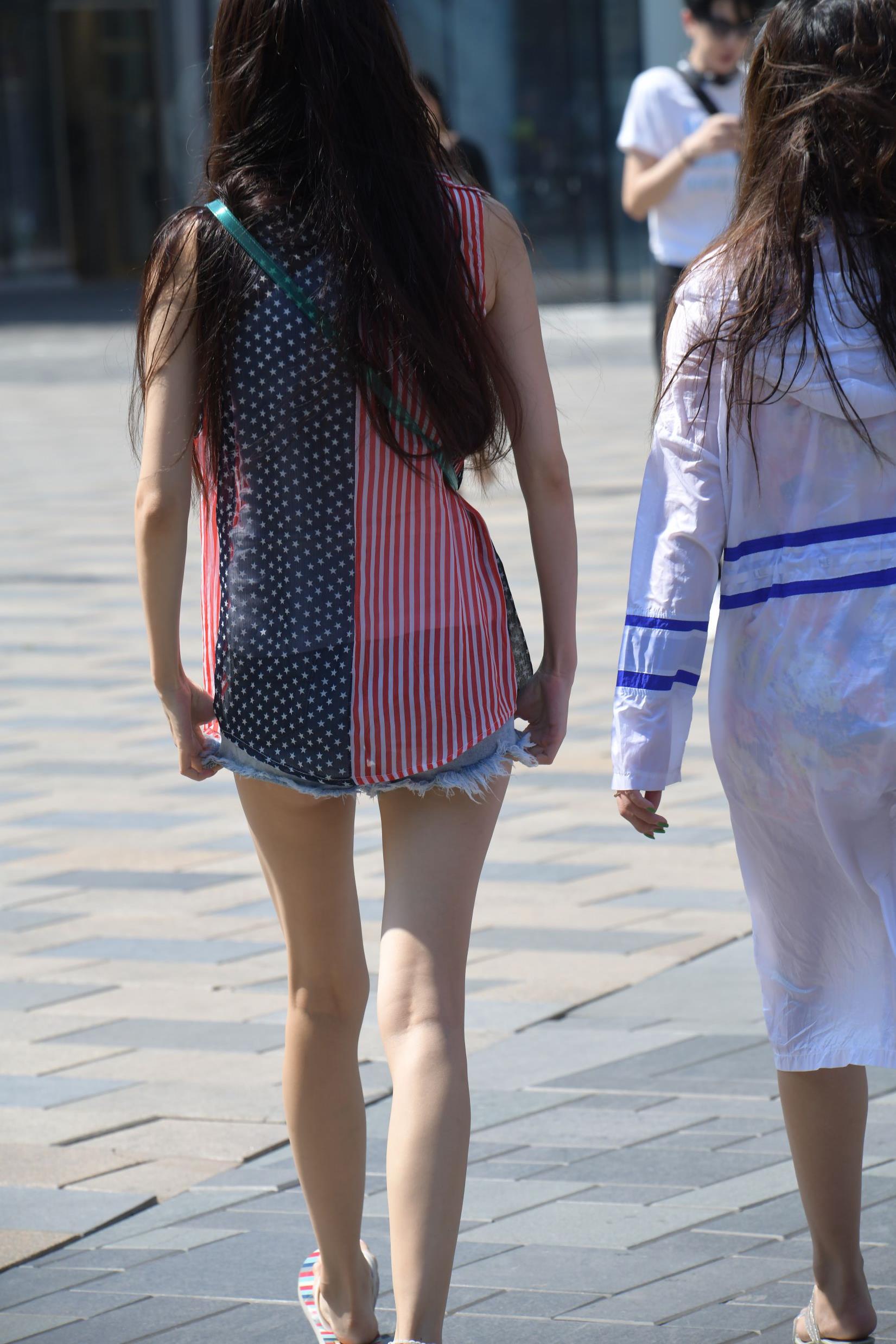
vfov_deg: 10.3
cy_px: 672
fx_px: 7465
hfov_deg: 6.9
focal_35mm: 200
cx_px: 448
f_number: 8
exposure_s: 1/1000
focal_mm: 200
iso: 640
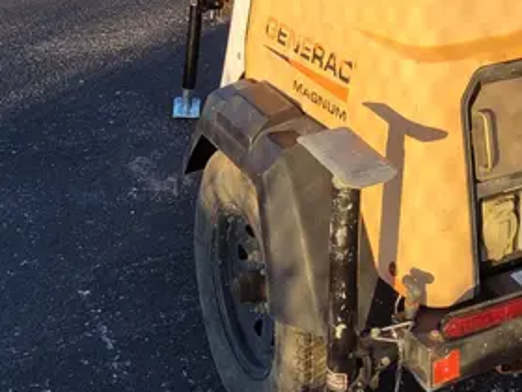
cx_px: 410
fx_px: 1025
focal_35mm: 68
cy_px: -122
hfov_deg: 28.0
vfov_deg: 19.8
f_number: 1.8
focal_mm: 5.4
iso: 40
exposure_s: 1/970
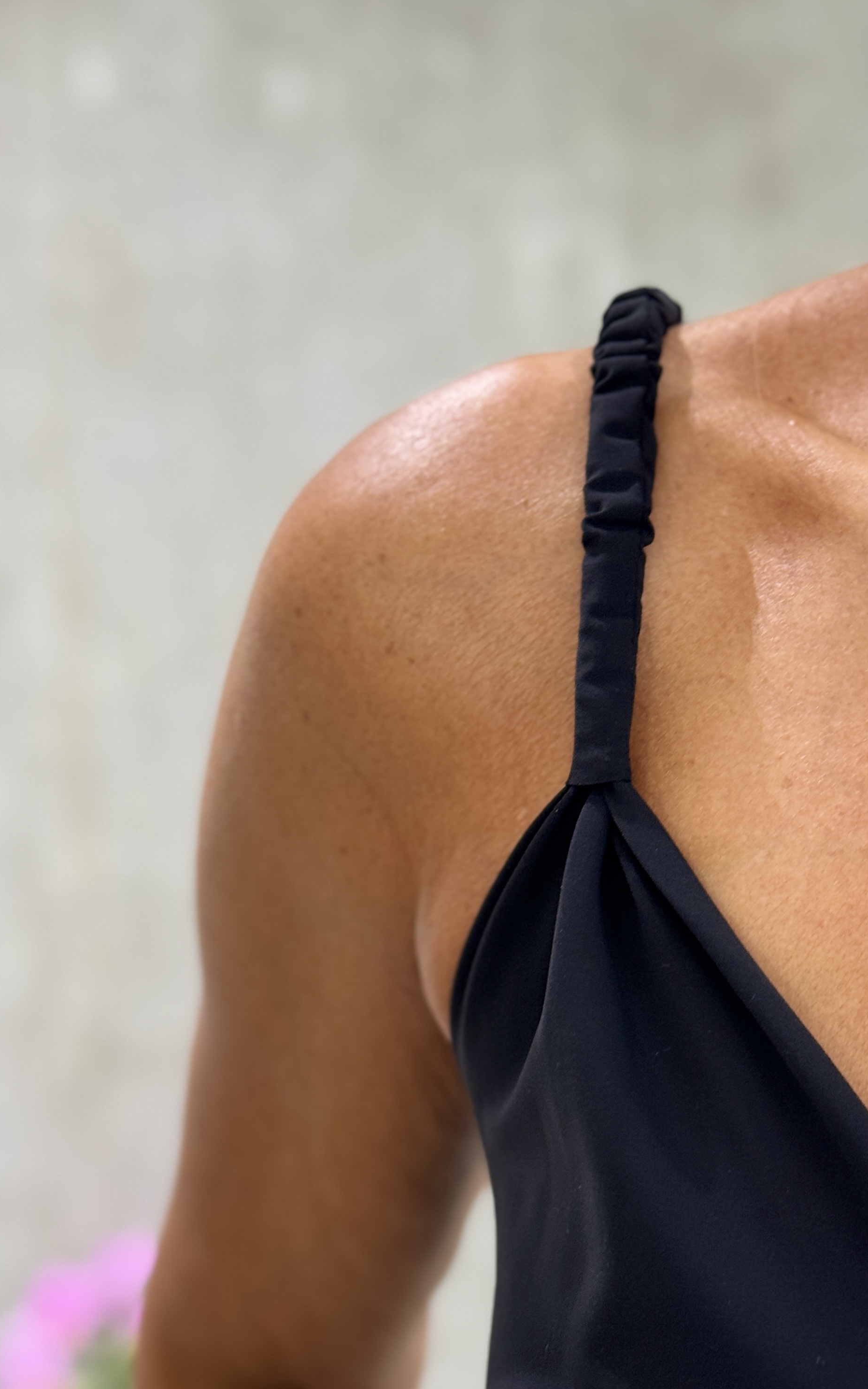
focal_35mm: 69
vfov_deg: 29.6
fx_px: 2612
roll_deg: +0.7
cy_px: 919
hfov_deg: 18.8
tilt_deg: -9.8
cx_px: 592
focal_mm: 6.76
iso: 100
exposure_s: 1/50
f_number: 1.78
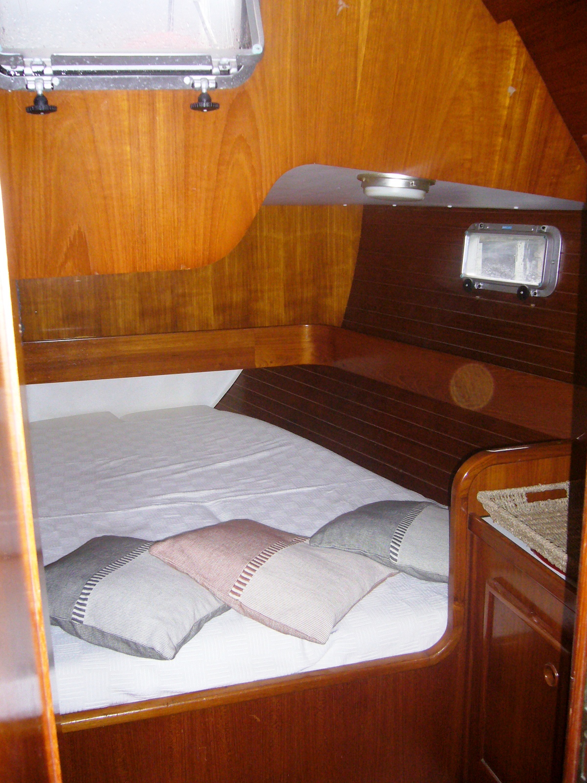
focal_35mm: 35
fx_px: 791
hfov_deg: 40.7
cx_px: 294
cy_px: 392
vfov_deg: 52.6
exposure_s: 1/60
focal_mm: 5.8
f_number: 2.8
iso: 200
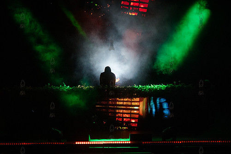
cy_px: 87
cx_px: 112
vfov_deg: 8.1
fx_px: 1084
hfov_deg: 12.2
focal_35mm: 169
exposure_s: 1/400
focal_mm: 145
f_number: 4
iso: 6400
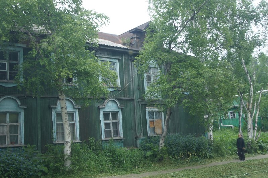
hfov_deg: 49.6
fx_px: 290
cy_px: 89
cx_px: 134
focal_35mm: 39
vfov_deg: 34.2
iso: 200
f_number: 10
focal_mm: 26
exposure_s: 1/80
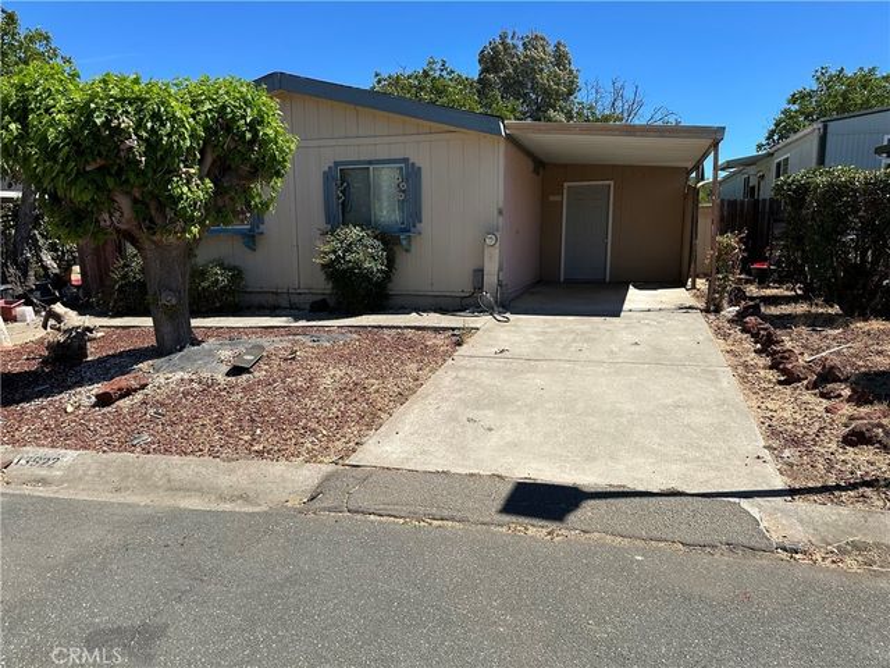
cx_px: 445
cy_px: 334
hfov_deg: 71.6
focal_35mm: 24
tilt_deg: -10.2
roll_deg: +1.1
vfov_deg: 56.8
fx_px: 617
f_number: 1.78
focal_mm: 6.86
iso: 80
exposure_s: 1/4184
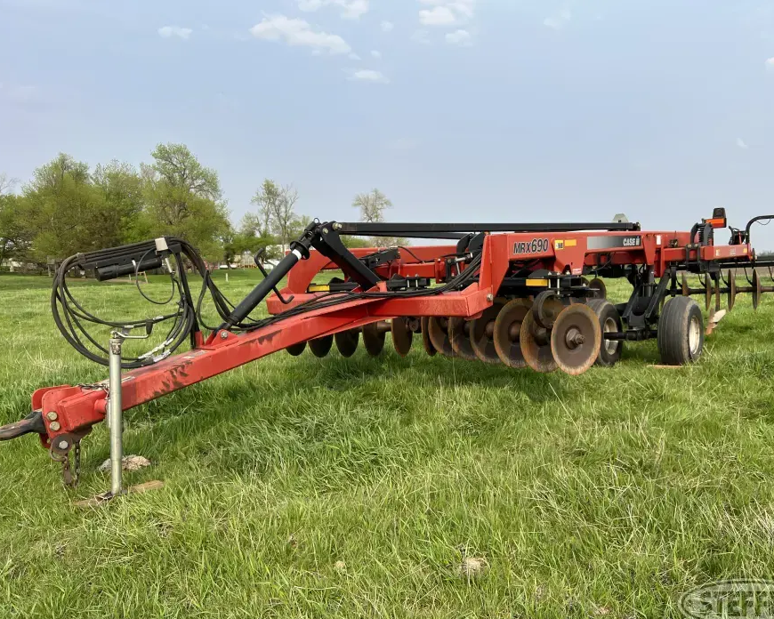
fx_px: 641
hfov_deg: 62.2
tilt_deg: -7.5
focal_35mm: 28
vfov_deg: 51.5
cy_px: 319
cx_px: 408
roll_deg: +0.2
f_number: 1.5
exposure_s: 1/2695
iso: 50
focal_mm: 5.7
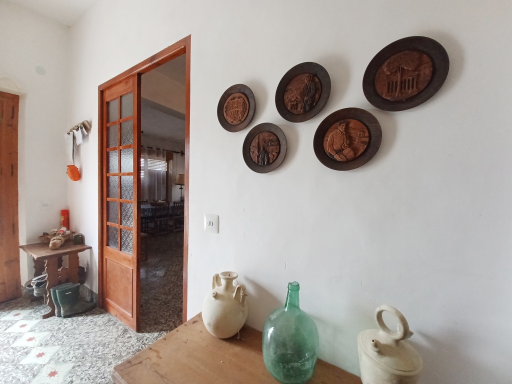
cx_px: 256
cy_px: 192
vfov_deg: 89.9
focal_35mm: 13
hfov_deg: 106.2
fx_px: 192
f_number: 2.2
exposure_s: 1/50
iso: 80
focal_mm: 1.42
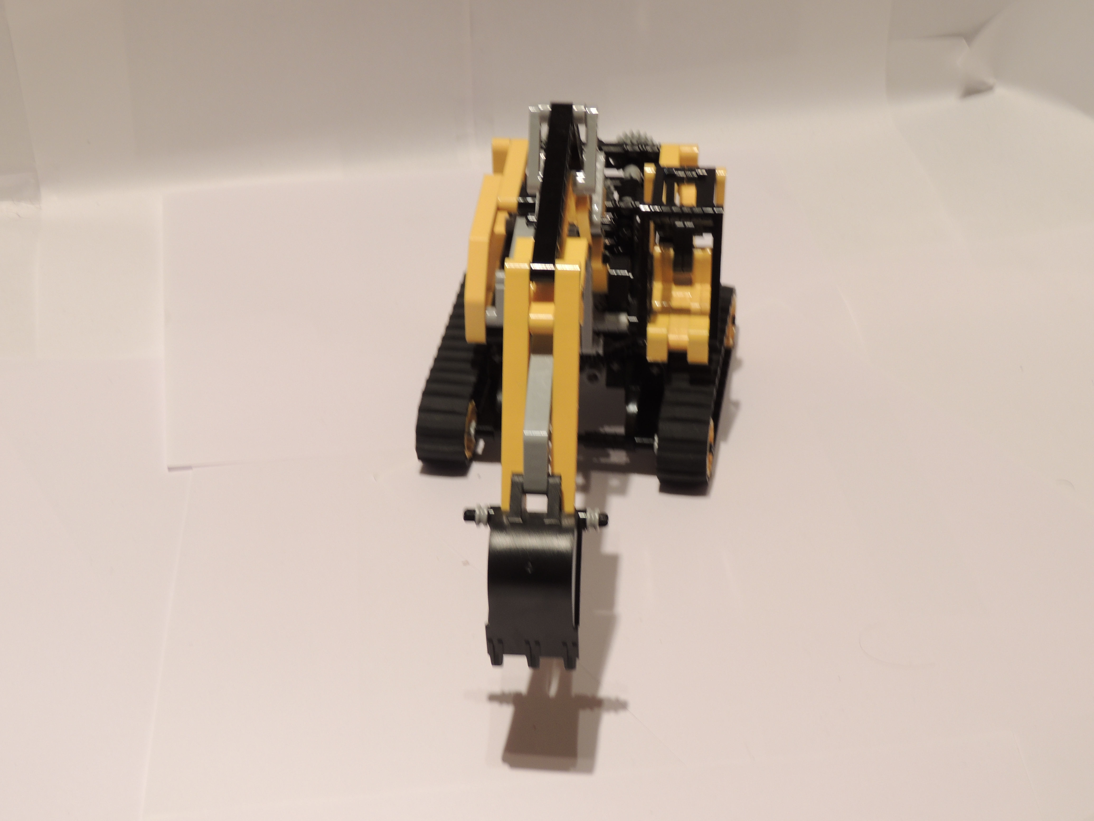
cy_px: 410
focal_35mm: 70
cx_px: 547
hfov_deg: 27.8
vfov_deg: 21.0
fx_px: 2212
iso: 100
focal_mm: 12.4
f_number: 4.3
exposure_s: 1/2.5
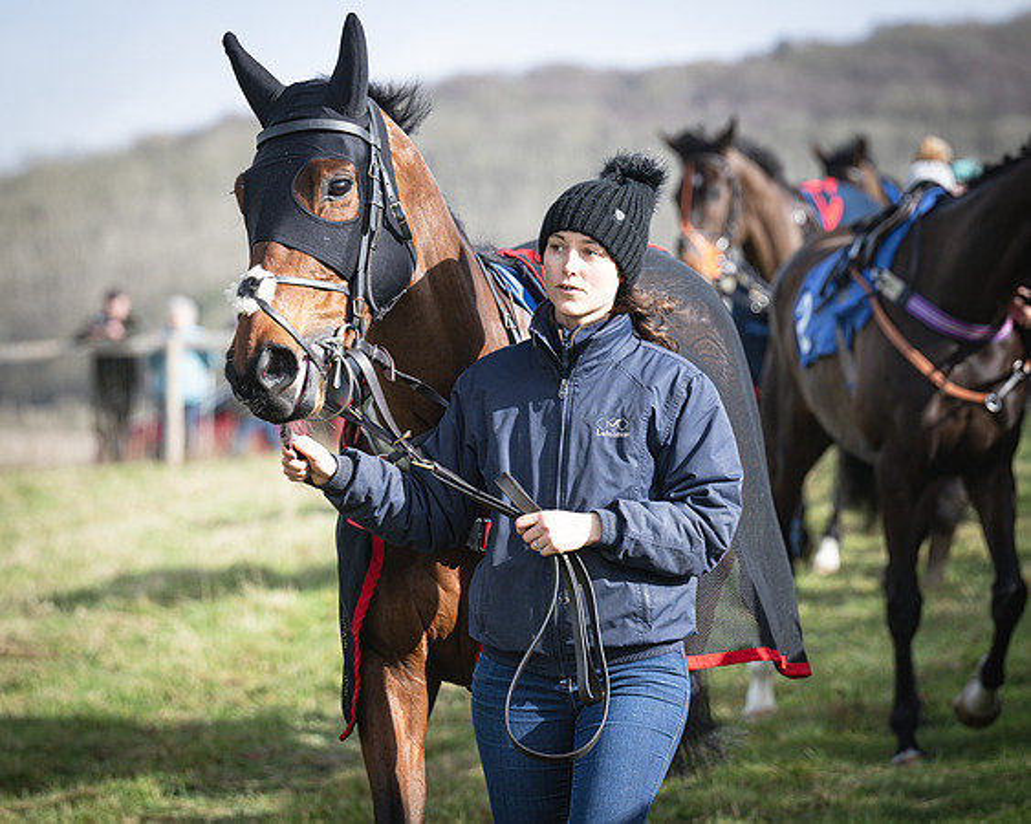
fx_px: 5678
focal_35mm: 186
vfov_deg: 8.3
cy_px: 379
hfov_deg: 10.4
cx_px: 541
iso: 160
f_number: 2.8
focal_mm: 102
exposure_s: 1/1600
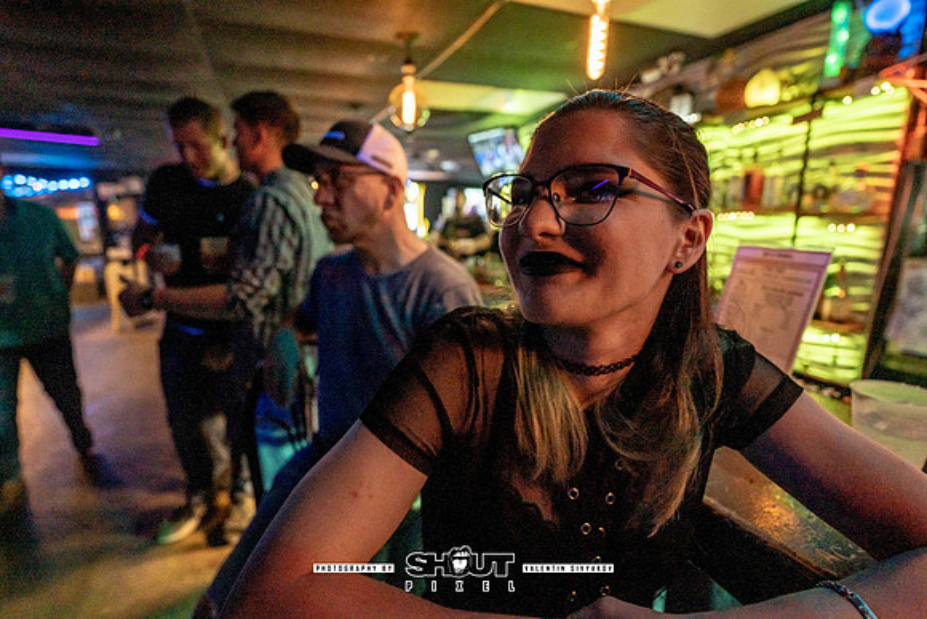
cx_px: 464
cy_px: 310
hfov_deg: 90.3
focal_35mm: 18
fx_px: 461
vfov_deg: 67.7
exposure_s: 1/200
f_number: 2.8
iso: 2500
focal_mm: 17.9
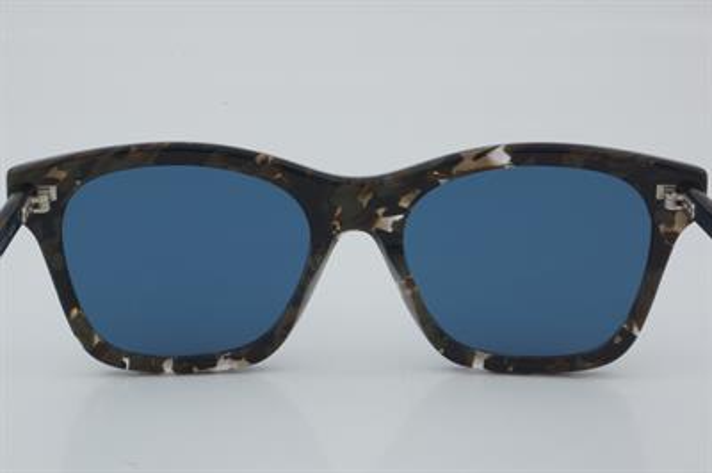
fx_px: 1482
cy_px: 236
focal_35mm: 75
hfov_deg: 27.0
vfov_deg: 18.2
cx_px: 356
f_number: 32
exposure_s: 1/3
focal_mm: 50
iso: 100
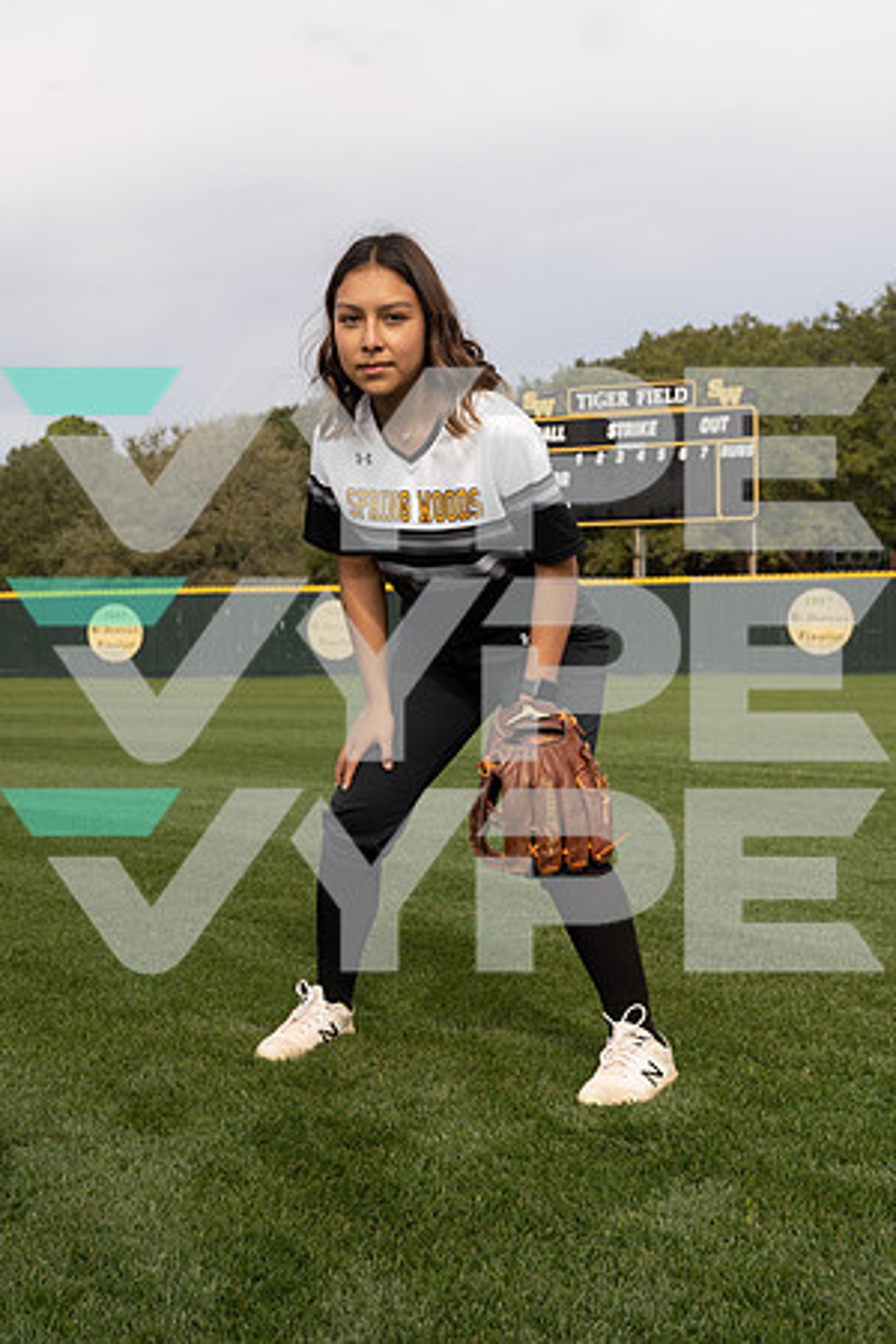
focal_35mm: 49
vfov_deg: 40.3
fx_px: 1829
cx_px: 448
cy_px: 672
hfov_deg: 27.5
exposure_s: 1/200
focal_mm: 49
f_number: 8
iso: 125
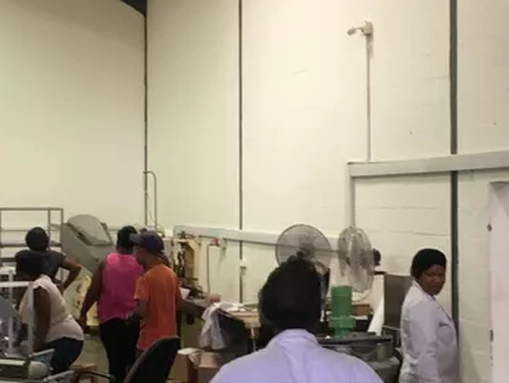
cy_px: 181
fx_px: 986
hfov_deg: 28.9
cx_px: 222
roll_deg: -0.4
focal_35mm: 67
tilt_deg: +1.5
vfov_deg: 22.0
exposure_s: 1/33
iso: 64
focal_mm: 4.15
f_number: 2.2
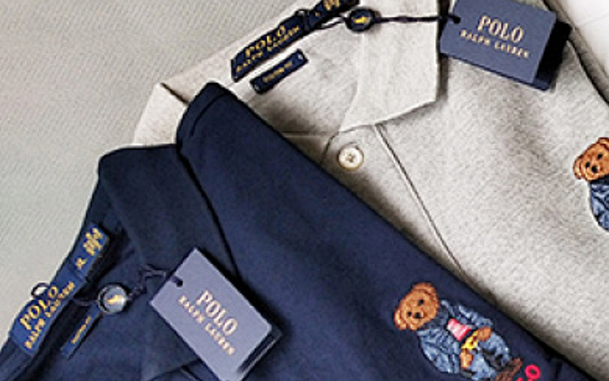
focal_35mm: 88
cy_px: 306
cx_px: 815
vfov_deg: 14.8
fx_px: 1461
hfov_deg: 21.1
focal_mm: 3.95
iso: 50
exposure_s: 1/112
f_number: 1.8
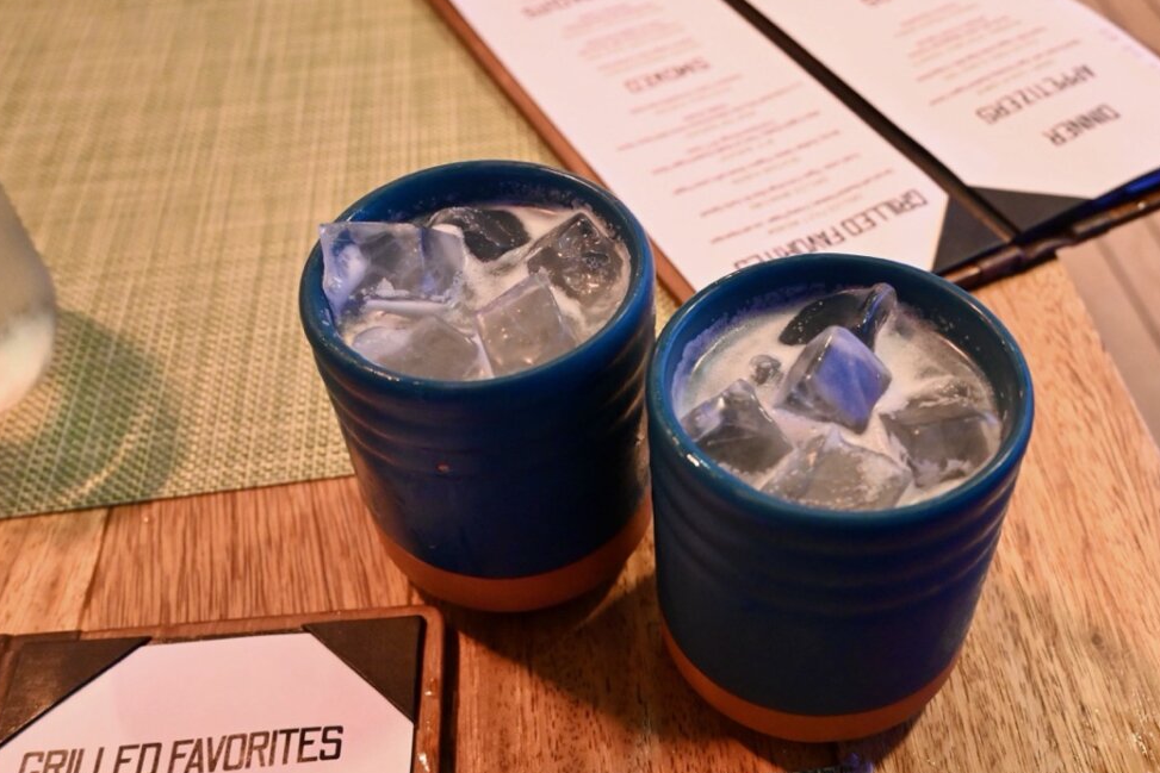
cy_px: 391
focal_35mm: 37
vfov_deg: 36.0
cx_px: 663
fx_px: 1192
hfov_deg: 51.7
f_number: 3.8
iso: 3200
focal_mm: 20
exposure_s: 1/60
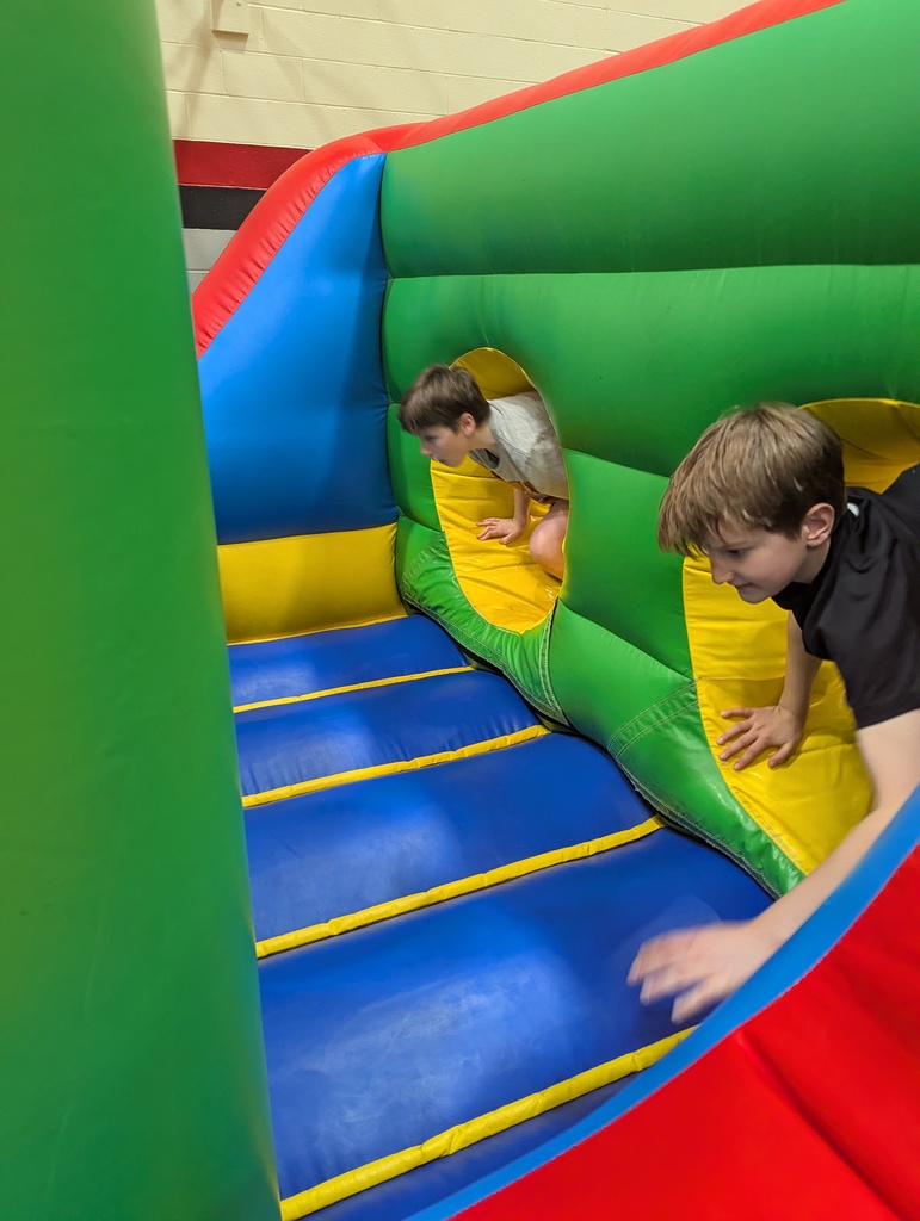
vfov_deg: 71.5
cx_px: 460
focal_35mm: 24
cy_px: 610
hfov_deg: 56.9
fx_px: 848
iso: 267
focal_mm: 6.81
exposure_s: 1/148
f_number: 1.85
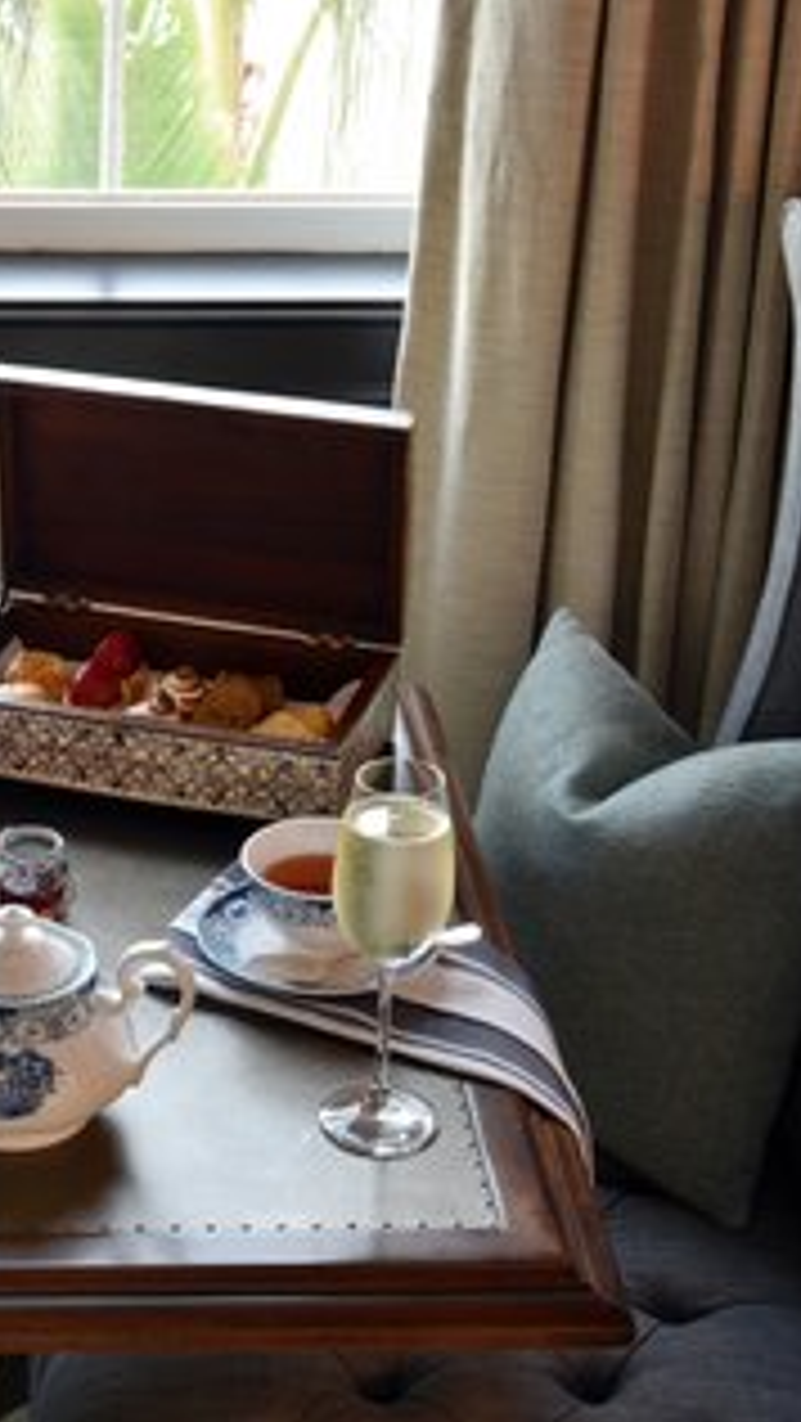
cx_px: -94
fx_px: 2640
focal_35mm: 70
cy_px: 706
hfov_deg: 16.7
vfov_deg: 30.1
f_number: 22
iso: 400
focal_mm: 44
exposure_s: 1
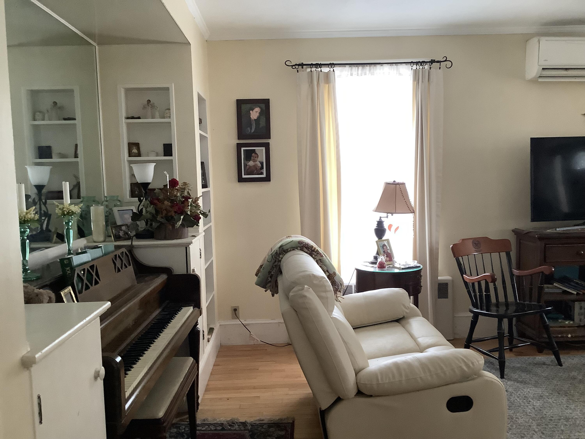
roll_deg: +0.7
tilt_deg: -5.2
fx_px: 524
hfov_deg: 58.4
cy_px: 220
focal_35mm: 31
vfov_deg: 45.4
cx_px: 292
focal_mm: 3.3
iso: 250
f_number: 2.4
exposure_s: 1/33
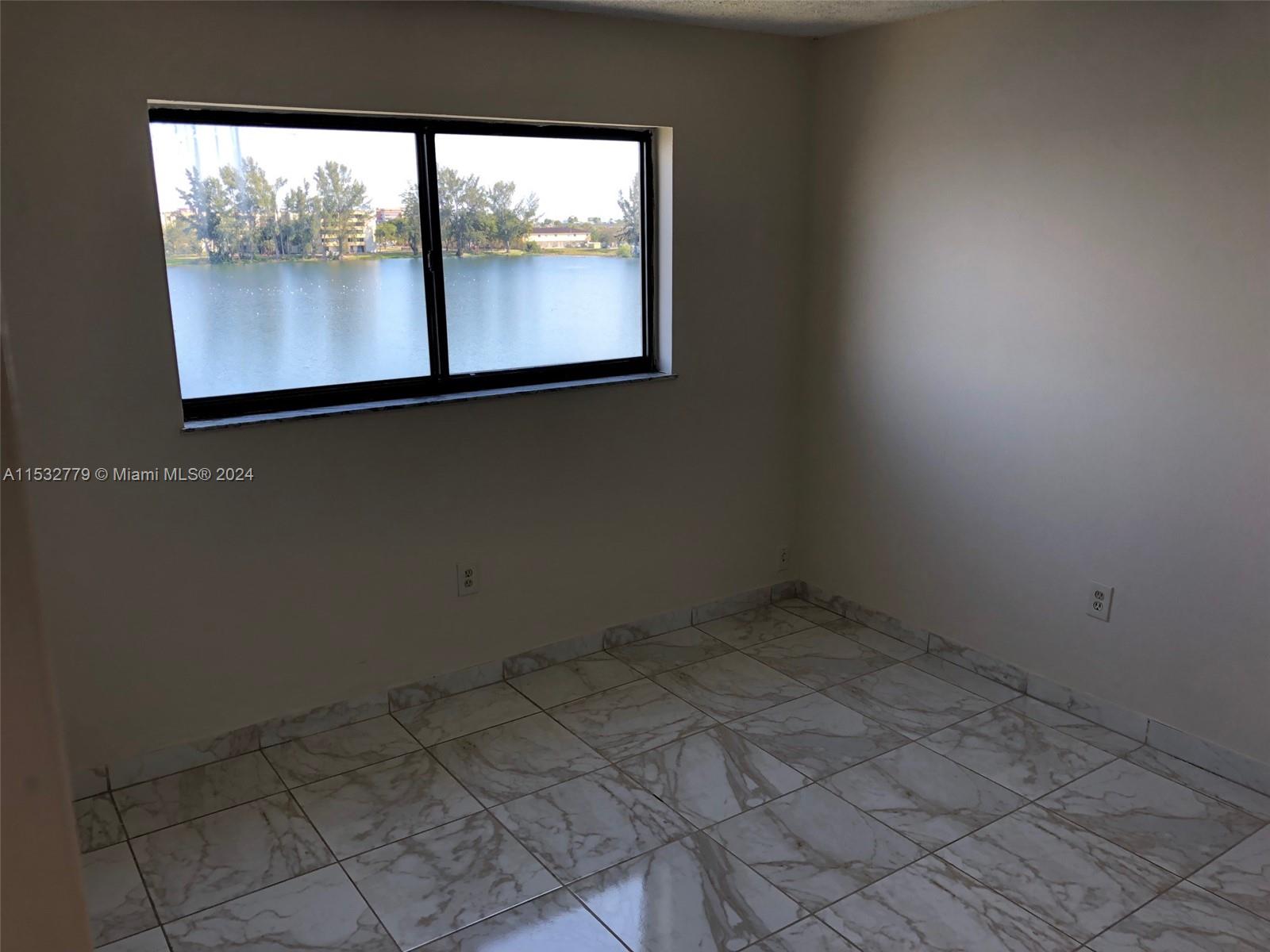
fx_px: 1027
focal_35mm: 28
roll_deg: +2.0
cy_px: 476
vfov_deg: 49.7
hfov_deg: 63.4
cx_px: 635
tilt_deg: -13.8
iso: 25
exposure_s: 1/120
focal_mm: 3.99
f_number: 1.8
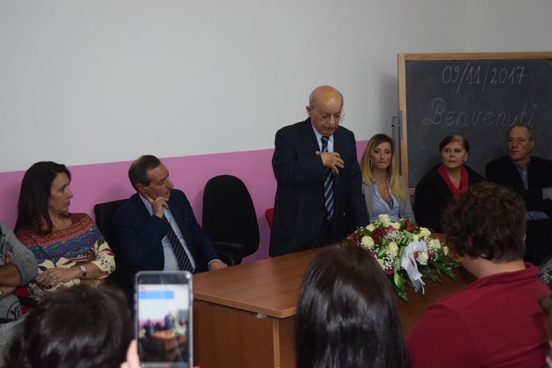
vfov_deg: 25.8
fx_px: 805
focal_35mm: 52
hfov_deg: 37.8
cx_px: 276
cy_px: 184
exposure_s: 1/60
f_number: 4.5
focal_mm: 35
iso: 900
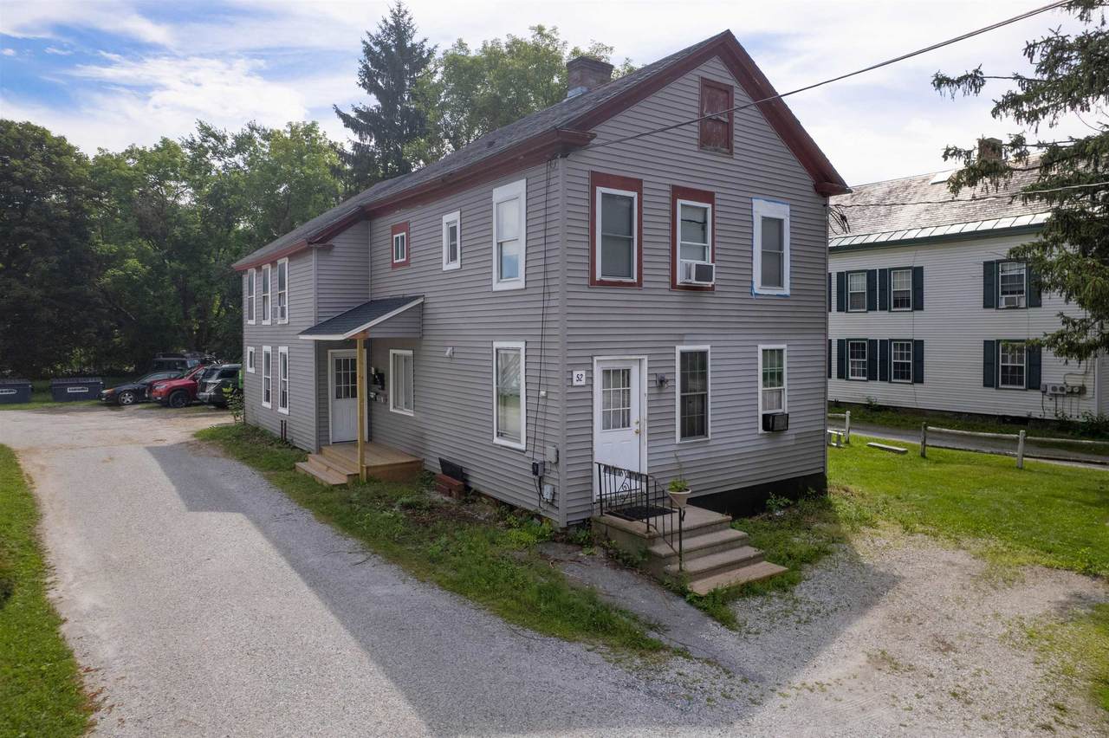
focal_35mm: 22
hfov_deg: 78.6
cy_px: 369
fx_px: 677
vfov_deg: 57.2
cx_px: 554
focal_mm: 8.38
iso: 100
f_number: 2.8
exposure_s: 1/320
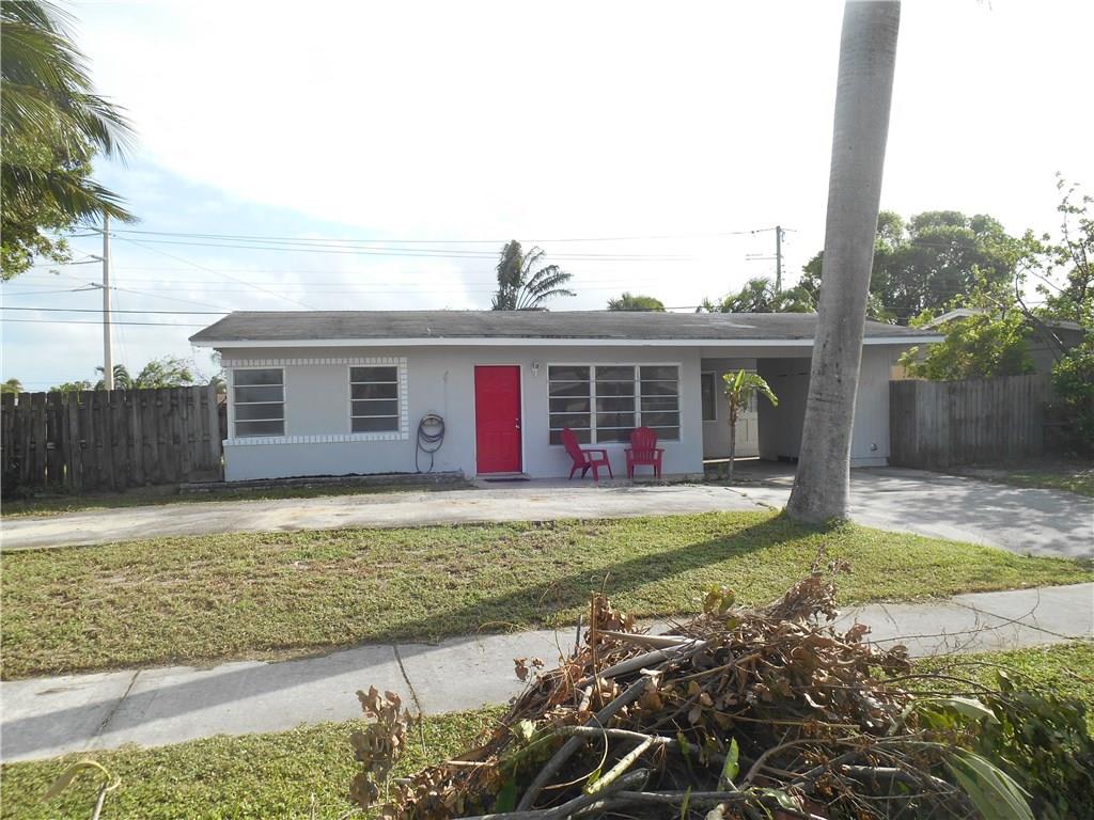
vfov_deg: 53.1
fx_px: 822
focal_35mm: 26
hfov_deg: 67.3
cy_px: 410
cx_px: 547
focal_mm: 4.7
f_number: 3.4
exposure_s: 1/500
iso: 80
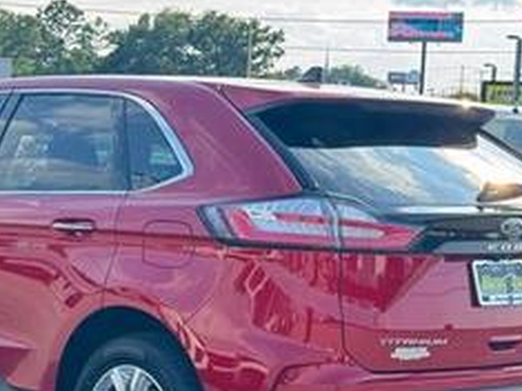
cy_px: 324
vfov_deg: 14.3
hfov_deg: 19.0
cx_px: 151
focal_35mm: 103
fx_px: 1552
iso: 64
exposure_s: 1/645
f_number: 1.78
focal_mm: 6.76
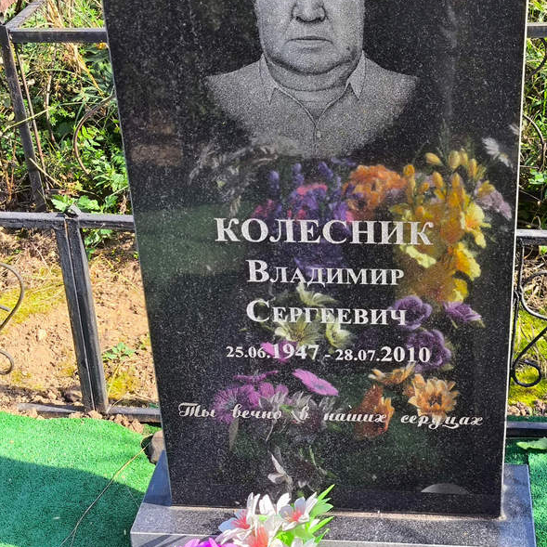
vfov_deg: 28.6
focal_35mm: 60
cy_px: 273
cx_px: 355
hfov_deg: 28.5
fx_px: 1073
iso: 50
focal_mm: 4.71
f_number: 1.7
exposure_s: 1/408
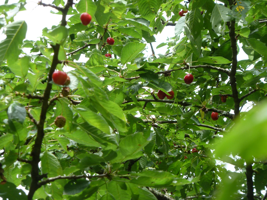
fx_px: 1620
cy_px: 100
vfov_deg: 7.1
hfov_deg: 9.4
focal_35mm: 210
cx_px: 134
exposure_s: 1/200
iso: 160
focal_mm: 34.4
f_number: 4.6
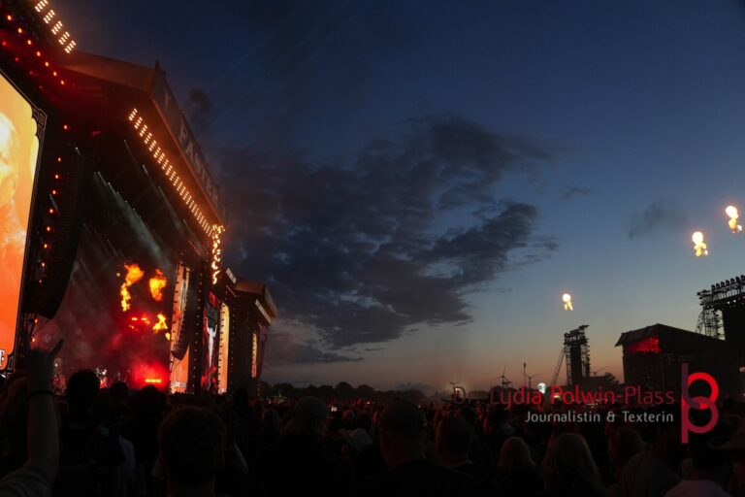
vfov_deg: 47.9
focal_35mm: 27
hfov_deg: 67.4
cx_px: 372
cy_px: 248
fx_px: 559
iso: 800
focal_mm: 18
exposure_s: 1/160
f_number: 4
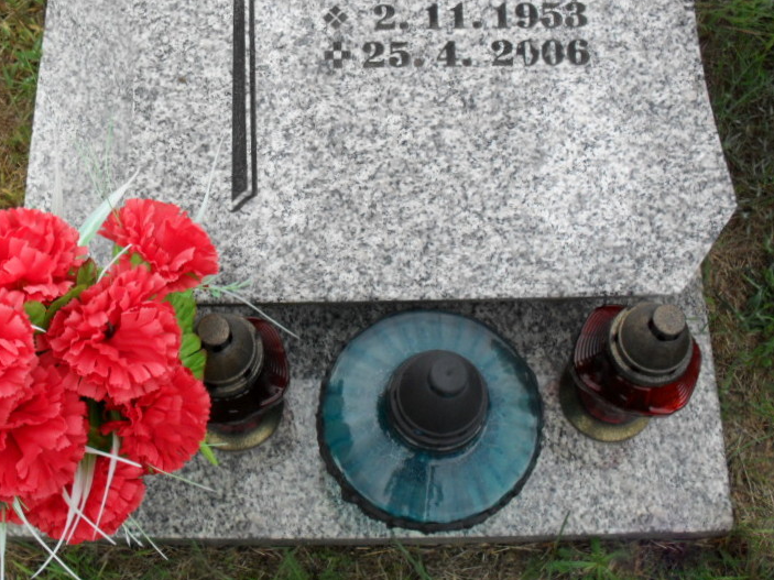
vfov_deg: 28.4
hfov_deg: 37.3
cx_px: 296
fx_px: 1140
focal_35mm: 51
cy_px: 208
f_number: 3.2
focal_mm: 6.3
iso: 100
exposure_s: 1/250
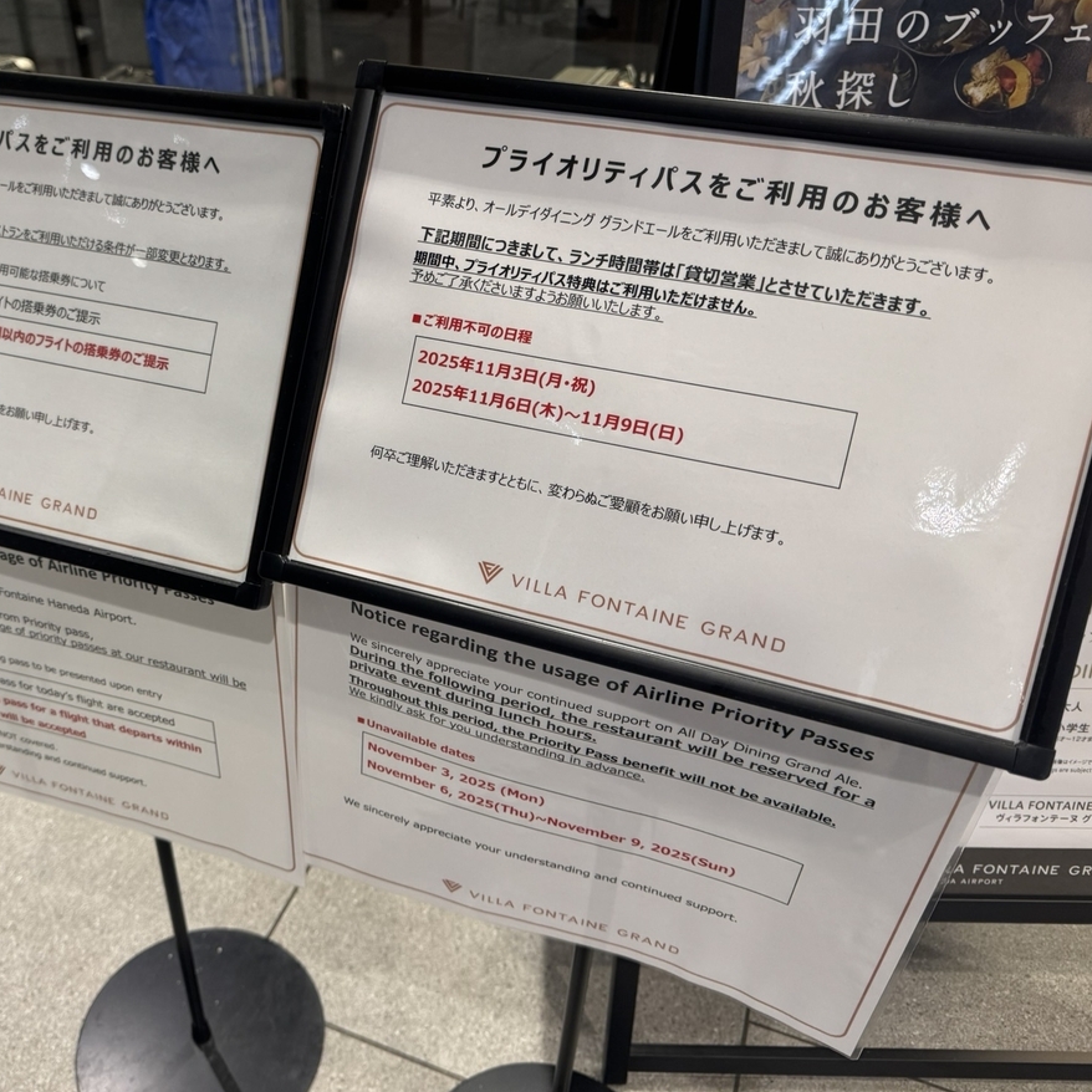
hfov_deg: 54.8
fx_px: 1035
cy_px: 535
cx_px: 392
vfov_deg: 55.6
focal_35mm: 29
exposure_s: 1/50
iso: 200
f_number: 1.78
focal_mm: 6.76
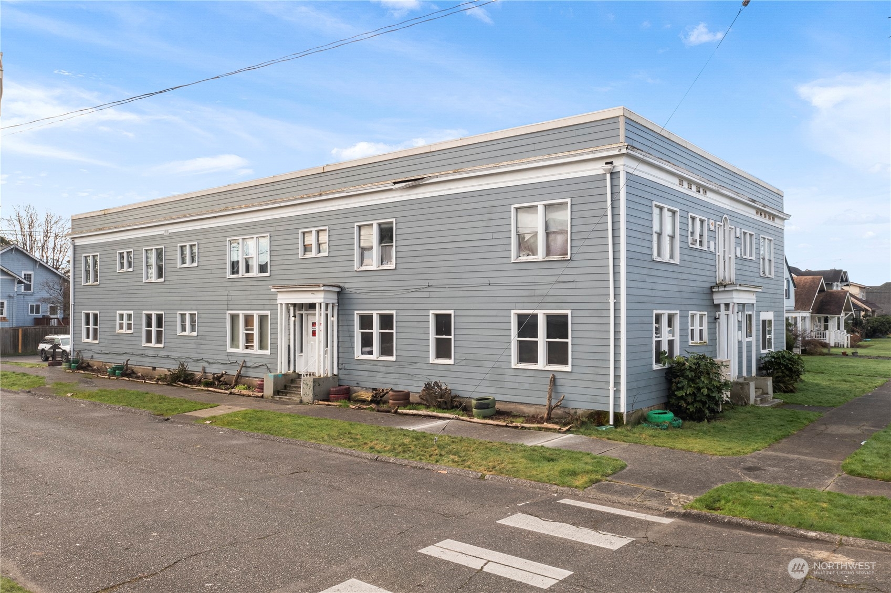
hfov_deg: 65.5
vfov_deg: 46.4
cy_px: 296
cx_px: 446
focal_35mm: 28
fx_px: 693
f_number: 6.3
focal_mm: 10.26
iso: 200
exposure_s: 1/120
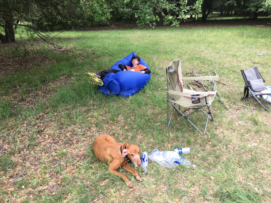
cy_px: 102
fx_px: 227
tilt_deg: -21.1
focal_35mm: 29
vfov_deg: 48.2
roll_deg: +2.4
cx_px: 136
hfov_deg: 61.7
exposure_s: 1/125
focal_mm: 4.15
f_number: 2.2
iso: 25
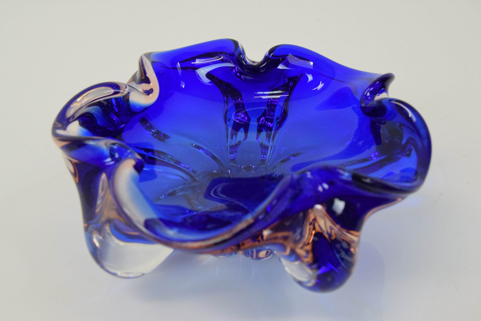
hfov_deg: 41.1
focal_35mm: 48
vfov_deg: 28.1
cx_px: 240
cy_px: 160
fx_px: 642
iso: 1600
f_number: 8
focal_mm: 32
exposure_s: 1/250
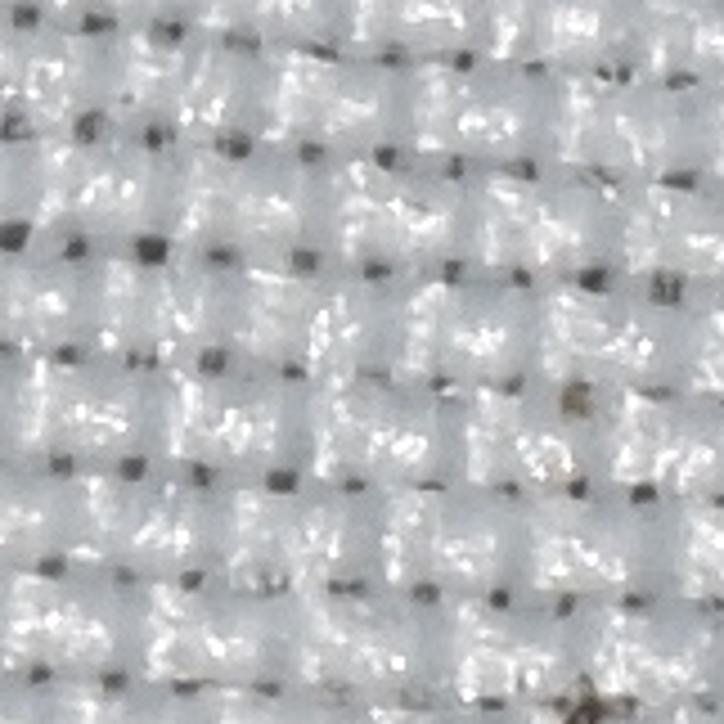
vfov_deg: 1.6
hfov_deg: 1.6
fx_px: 25154
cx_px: -45
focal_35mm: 1063
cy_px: 1273
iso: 100
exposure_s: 1/160
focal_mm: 140
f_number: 13
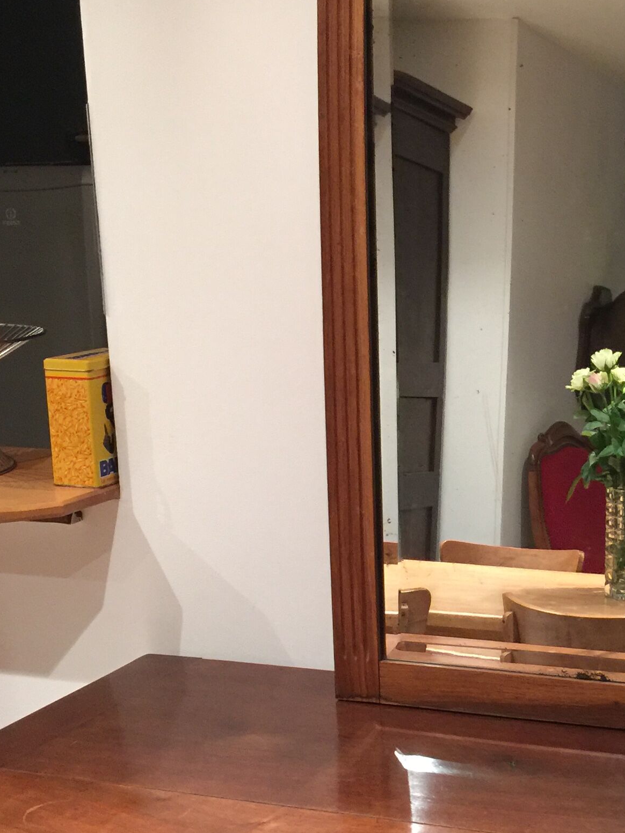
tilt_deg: -9.4
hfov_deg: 23.1
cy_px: 441
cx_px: 619
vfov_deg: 31.7
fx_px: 1468
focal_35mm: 61
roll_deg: +0.6
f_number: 2.2
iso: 125
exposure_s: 1/8
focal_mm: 4.15
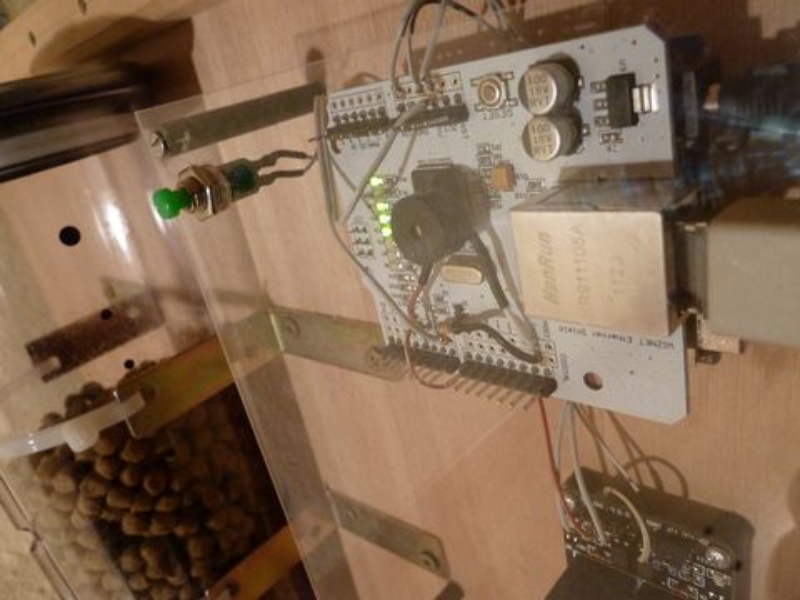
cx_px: 400
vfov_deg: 54.9
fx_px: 578
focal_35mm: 25
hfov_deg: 69.4
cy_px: 300
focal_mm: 4.1
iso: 400
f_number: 3.3
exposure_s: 1/10
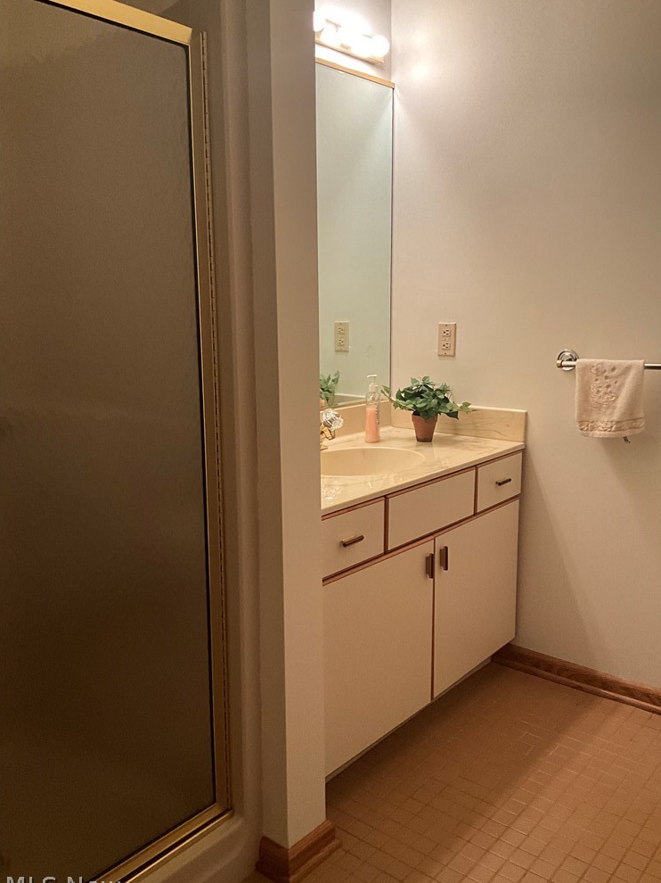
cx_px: 340
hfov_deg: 46.8
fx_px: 764
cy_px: 450
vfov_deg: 60.0
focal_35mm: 30
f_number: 1.8
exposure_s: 1/60
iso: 125
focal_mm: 3
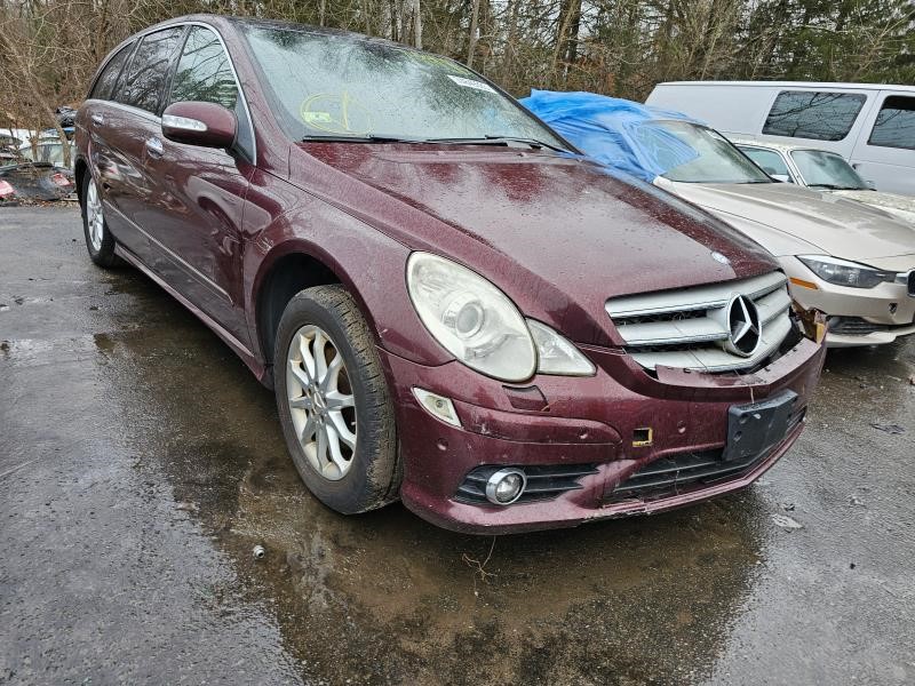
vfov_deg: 58.9
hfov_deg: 73.9
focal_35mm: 23
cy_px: 343
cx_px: 458
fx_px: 608
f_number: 1.7
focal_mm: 6.3
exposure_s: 1/120
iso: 16
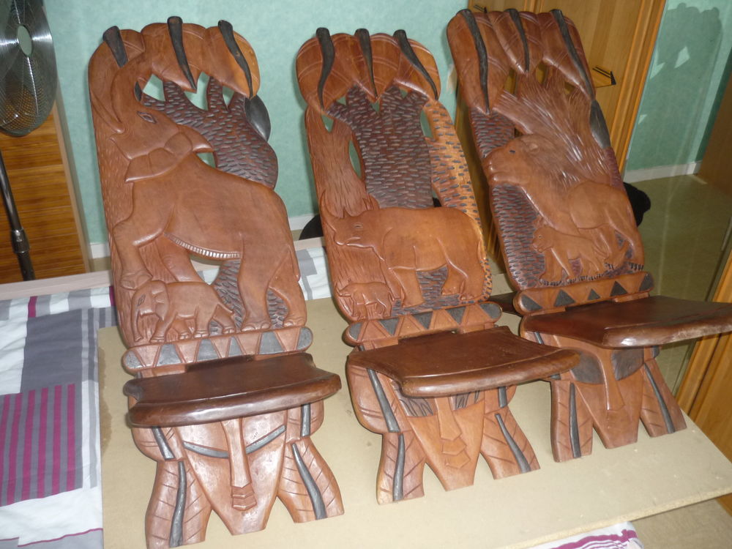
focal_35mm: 33
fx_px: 698
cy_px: 274
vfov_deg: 42.9
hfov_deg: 55.4
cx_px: 366
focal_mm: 5.5
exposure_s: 1/30
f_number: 2.8
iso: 200
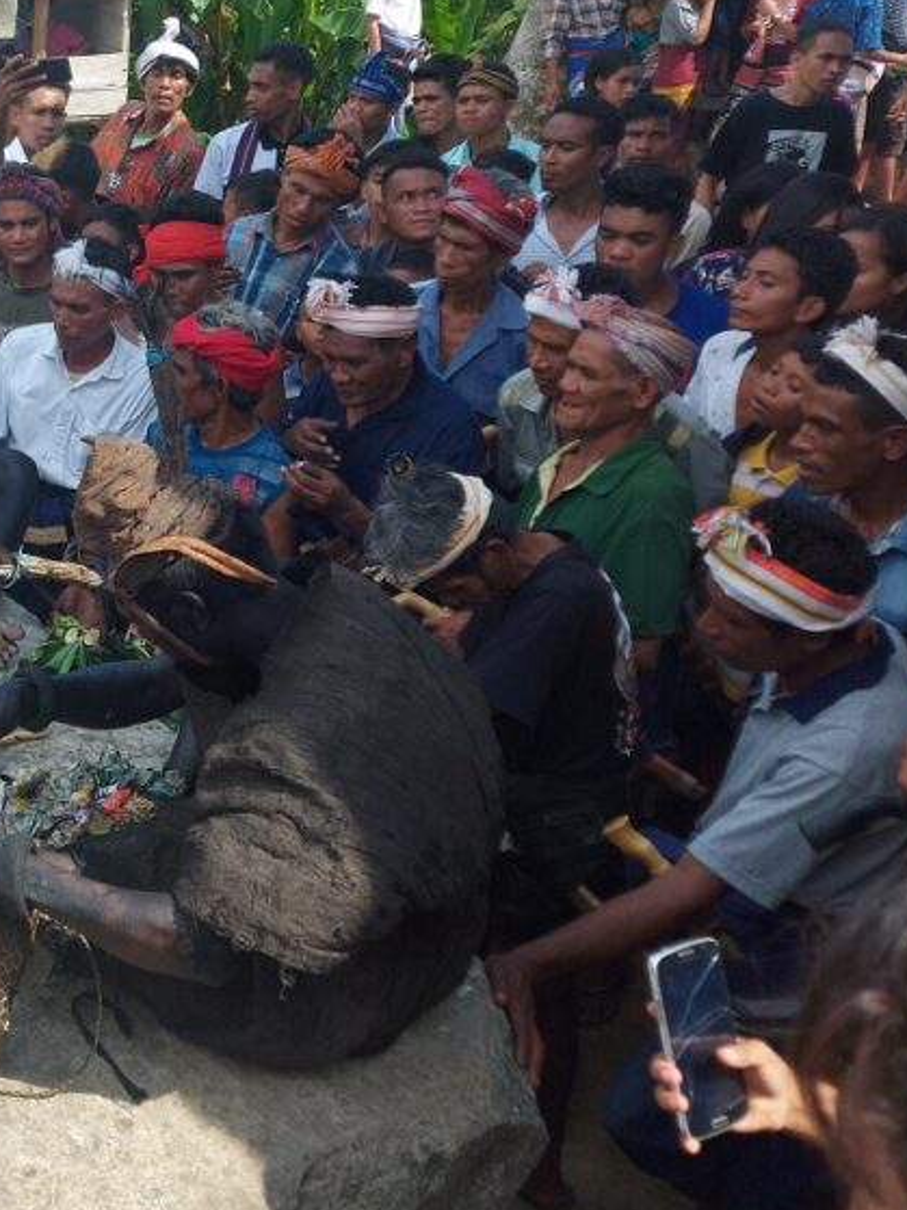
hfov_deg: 29.5
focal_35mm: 44
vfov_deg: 42.7
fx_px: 1538
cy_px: 465
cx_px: -104
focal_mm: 5.23
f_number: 1.8
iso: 32
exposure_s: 1/688
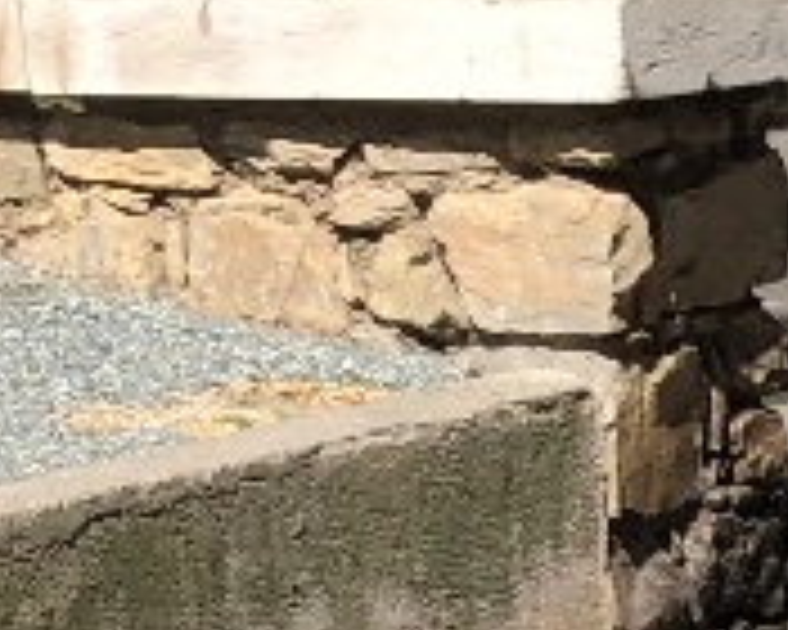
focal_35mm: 200
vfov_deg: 6.7
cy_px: 2133
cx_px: 1292
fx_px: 4664
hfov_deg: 9.3
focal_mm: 3.99
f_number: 1.8
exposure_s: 1/1453
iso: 20
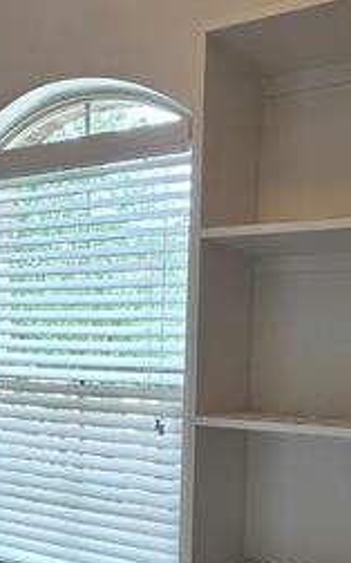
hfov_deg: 30.5
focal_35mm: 42
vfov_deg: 43.4
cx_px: 190
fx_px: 644
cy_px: 500
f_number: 1.9
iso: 64
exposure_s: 1/120
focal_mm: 2.2
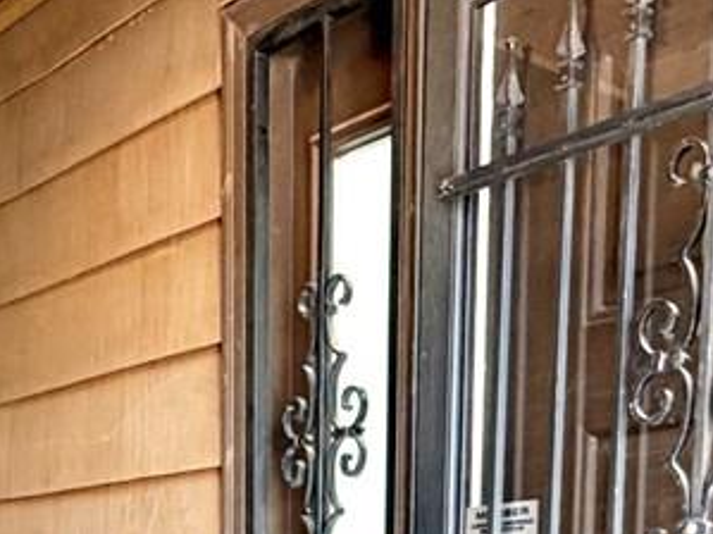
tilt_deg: -8.8
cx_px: 300
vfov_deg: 17.0
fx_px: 1544
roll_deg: +0.8
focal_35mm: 75
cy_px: 889
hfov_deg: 26.0
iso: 250
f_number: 2.2
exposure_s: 1/121
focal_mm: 2.22
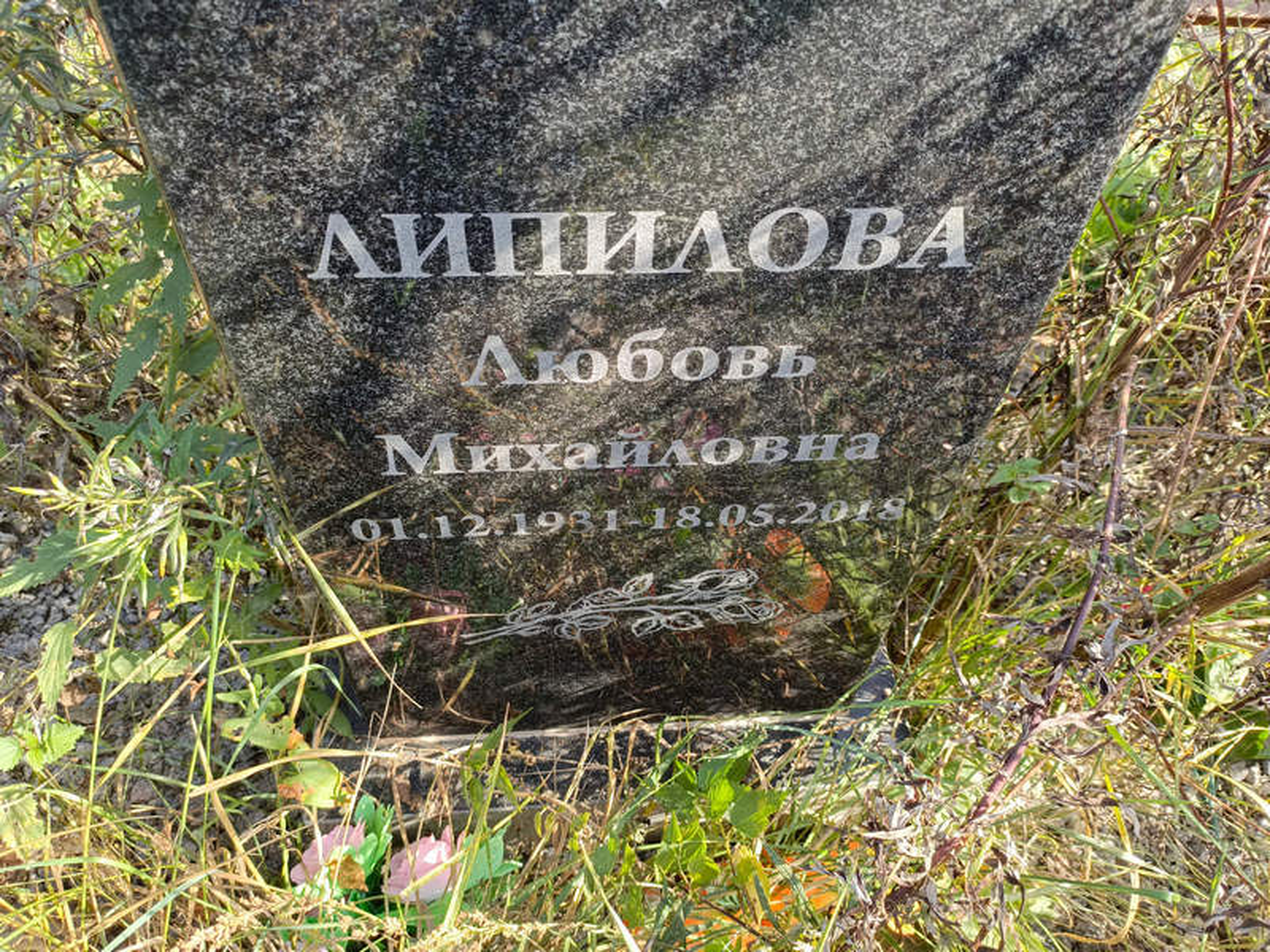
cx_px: 635
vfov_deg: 54.9
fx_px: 917
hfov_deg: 69.4
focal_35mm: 25
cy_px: 476
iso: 149
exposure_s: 1/120
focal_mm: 4.76
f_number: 1.69
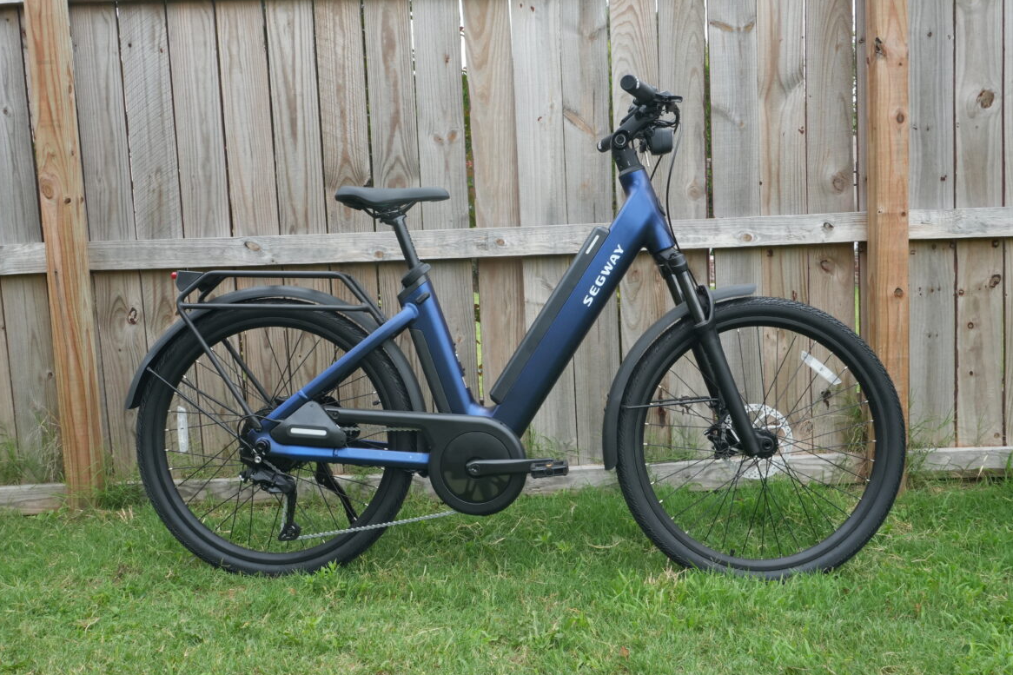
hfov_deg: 53.8
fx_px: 999
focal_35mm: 36
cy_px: 332
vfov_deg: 37.3
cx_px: 500
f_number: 16
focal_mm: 23
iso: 800
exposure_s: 1/80
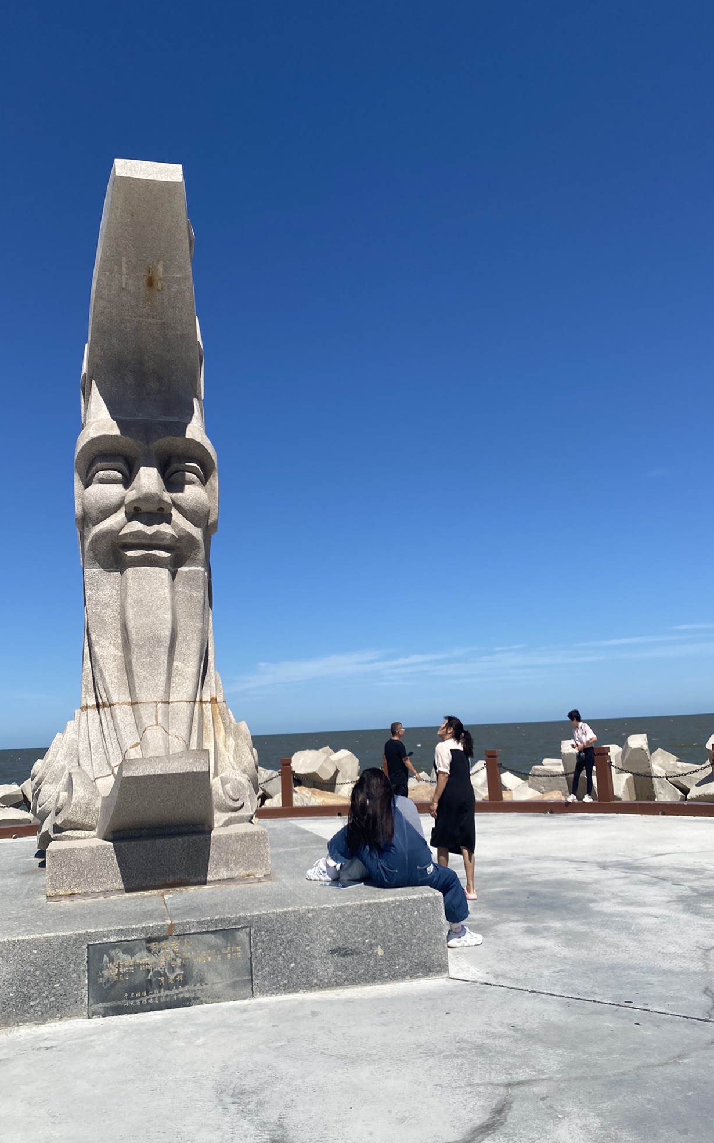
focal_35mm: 28
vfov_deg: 66.5
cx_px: 334
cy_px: 577
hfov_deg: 44.5
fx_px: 872
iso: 32
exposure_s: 1/4608
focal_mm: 4.25
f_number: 1.8
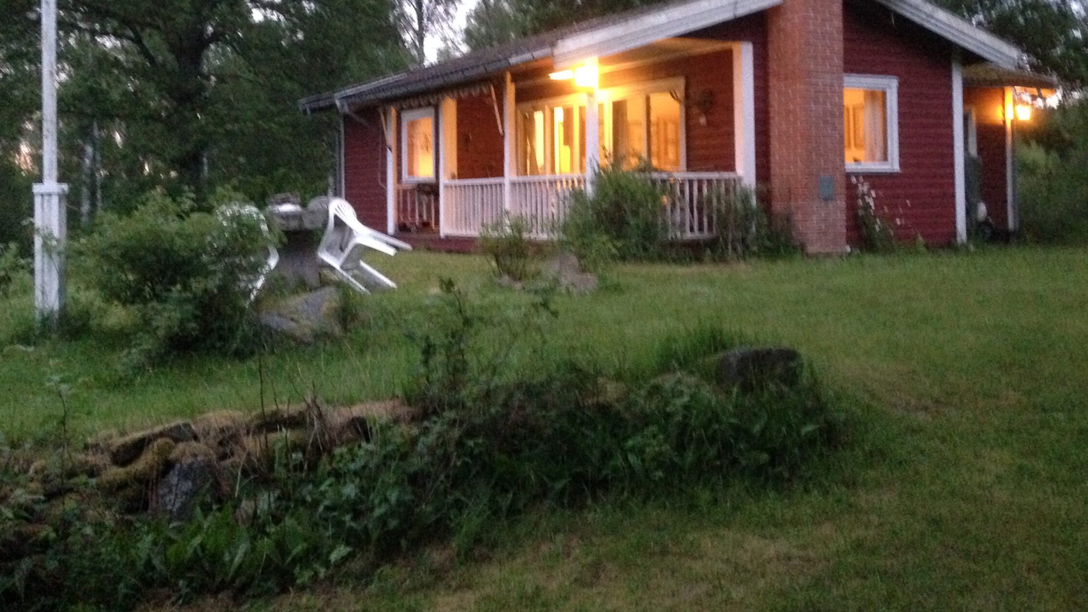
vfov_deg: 28.7
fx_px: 1183
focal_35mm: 41
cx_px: 591
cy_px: 174
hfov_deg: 49.3
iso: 640
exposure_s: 1/15
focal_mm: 4.12
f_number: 2.4
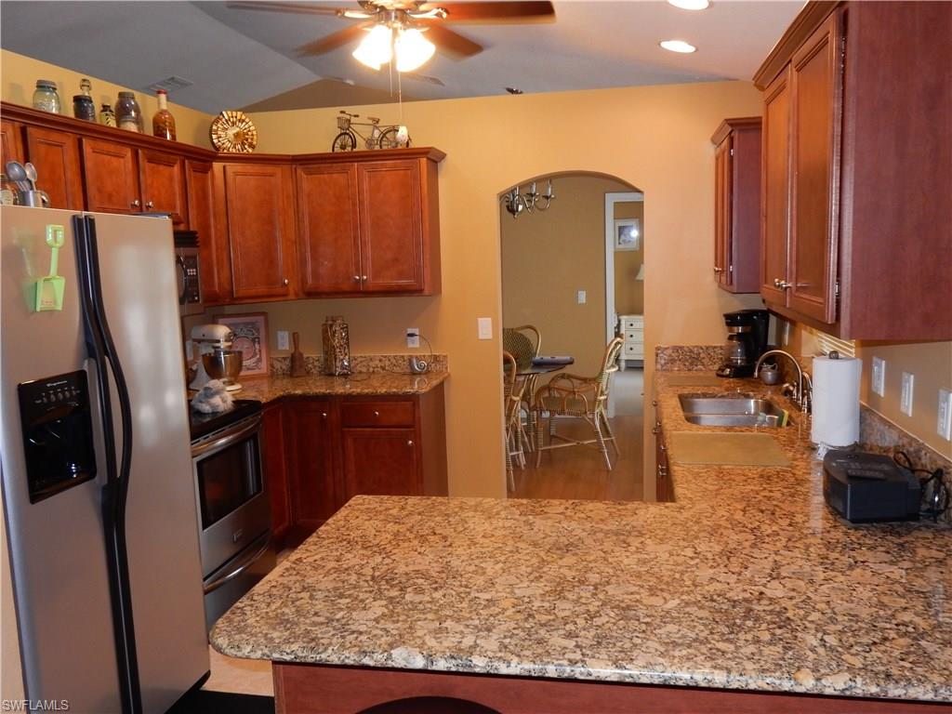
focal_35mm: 30
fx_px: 825
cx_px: 476
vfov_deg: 46.8
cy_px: 357
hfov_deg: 60.0
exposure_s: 1/30
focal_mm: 5.4
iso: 320
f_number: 4
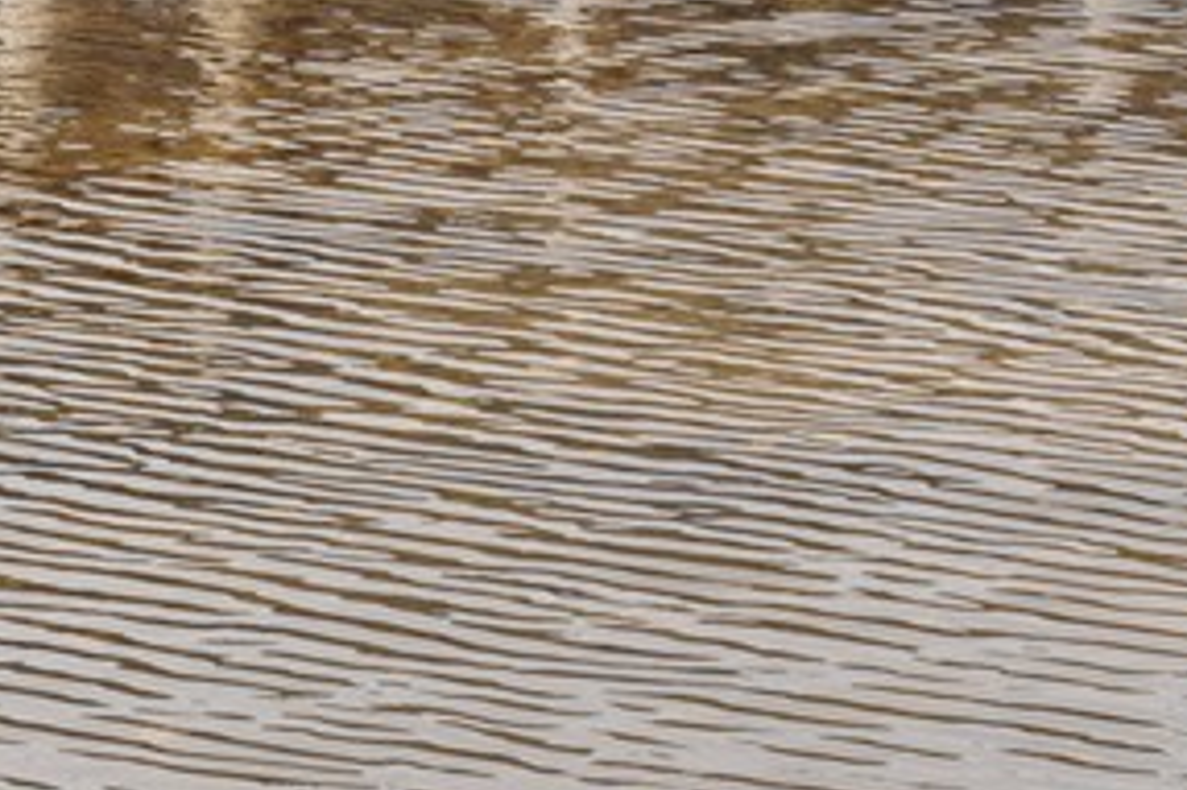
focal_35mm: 265
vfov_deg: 5.1
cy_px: -707
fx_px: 8732
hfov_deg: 7.2
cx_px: -1960
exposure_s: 1/100
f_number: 9
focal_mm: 38
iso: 100
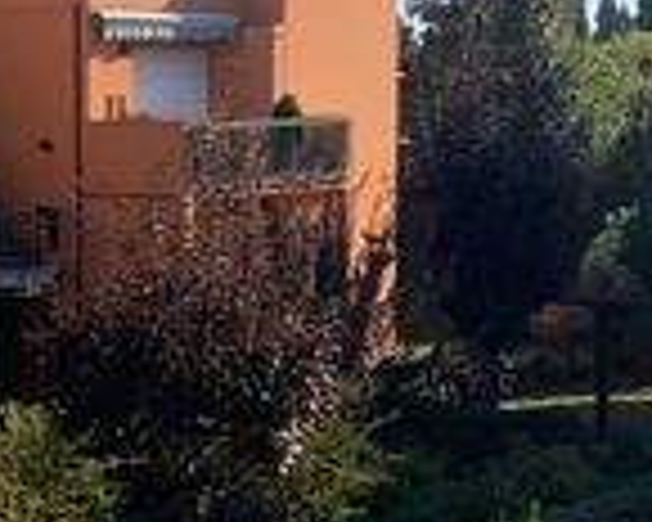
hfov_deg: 18.1
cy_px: 382
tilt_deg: -7.6
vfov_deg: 14.6
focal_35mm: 105
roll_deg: +0.8
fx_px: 2026
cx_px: 144
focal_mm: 4.25
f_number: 1.8
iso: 25
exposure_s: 1/1490
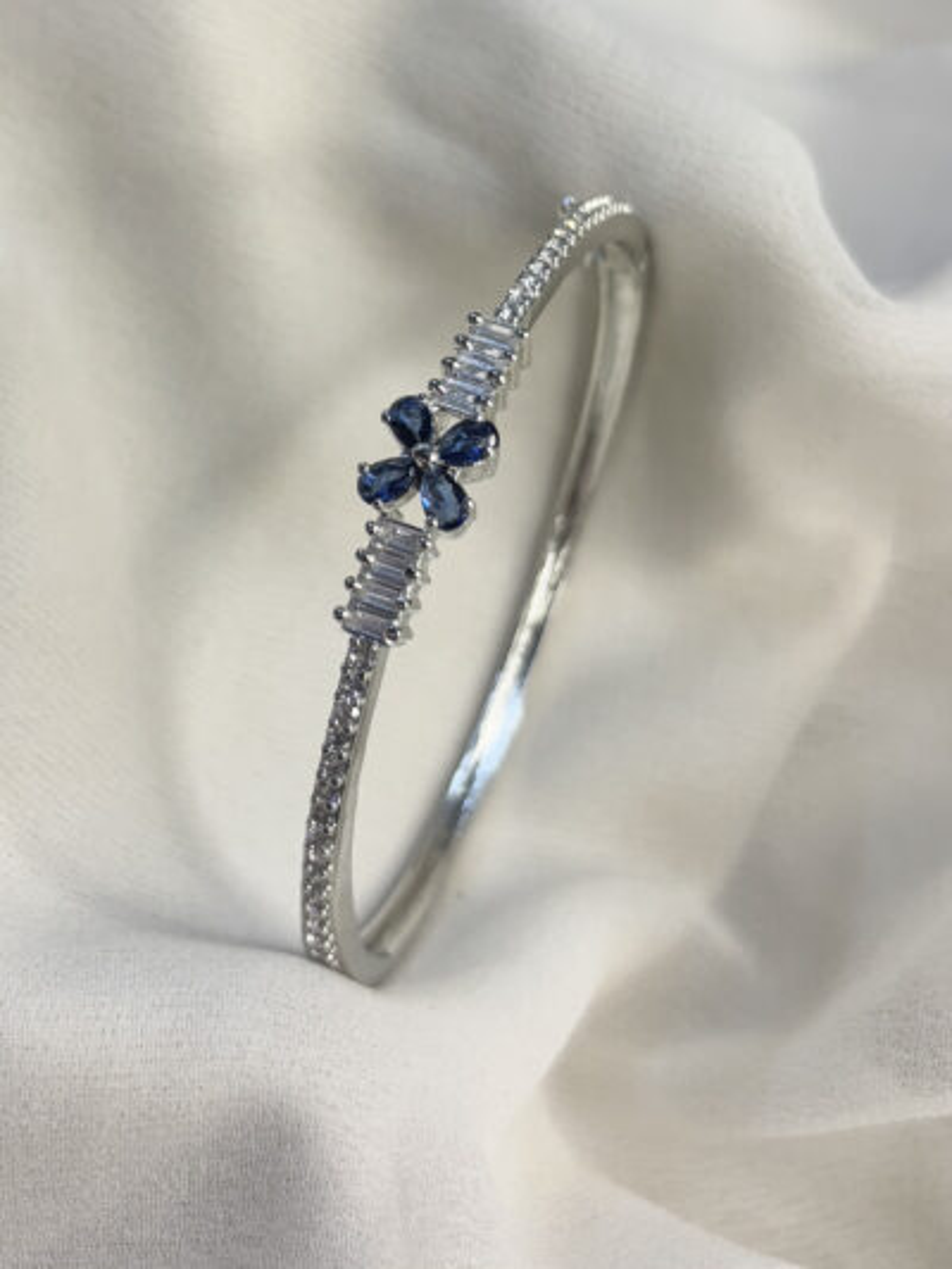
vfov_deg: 67.3
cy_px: 634
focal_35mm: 26
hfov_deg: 53.1
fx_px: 953
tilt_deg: -48.8
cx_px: 476
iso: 125
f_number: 1.6
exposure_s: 1/74
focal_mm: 5.96
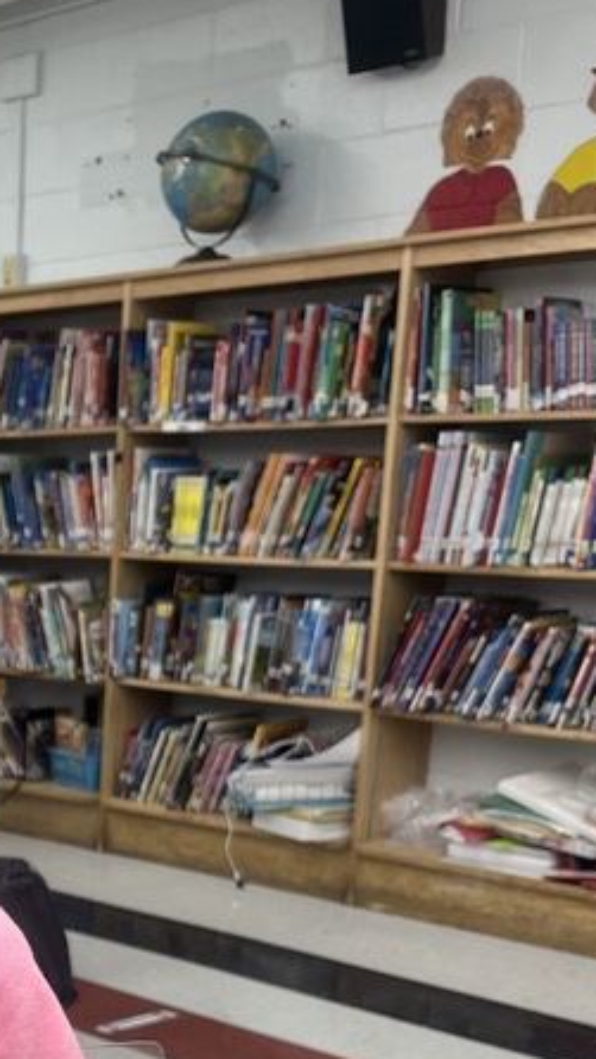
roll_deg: +1.7
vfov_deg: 30.4
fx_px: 1825
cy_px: 1028
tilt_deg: -18.3
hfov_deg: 17.0
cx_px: -261
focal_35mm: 65
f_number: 1.6
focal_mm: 5.1
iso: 64
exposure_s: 1/120
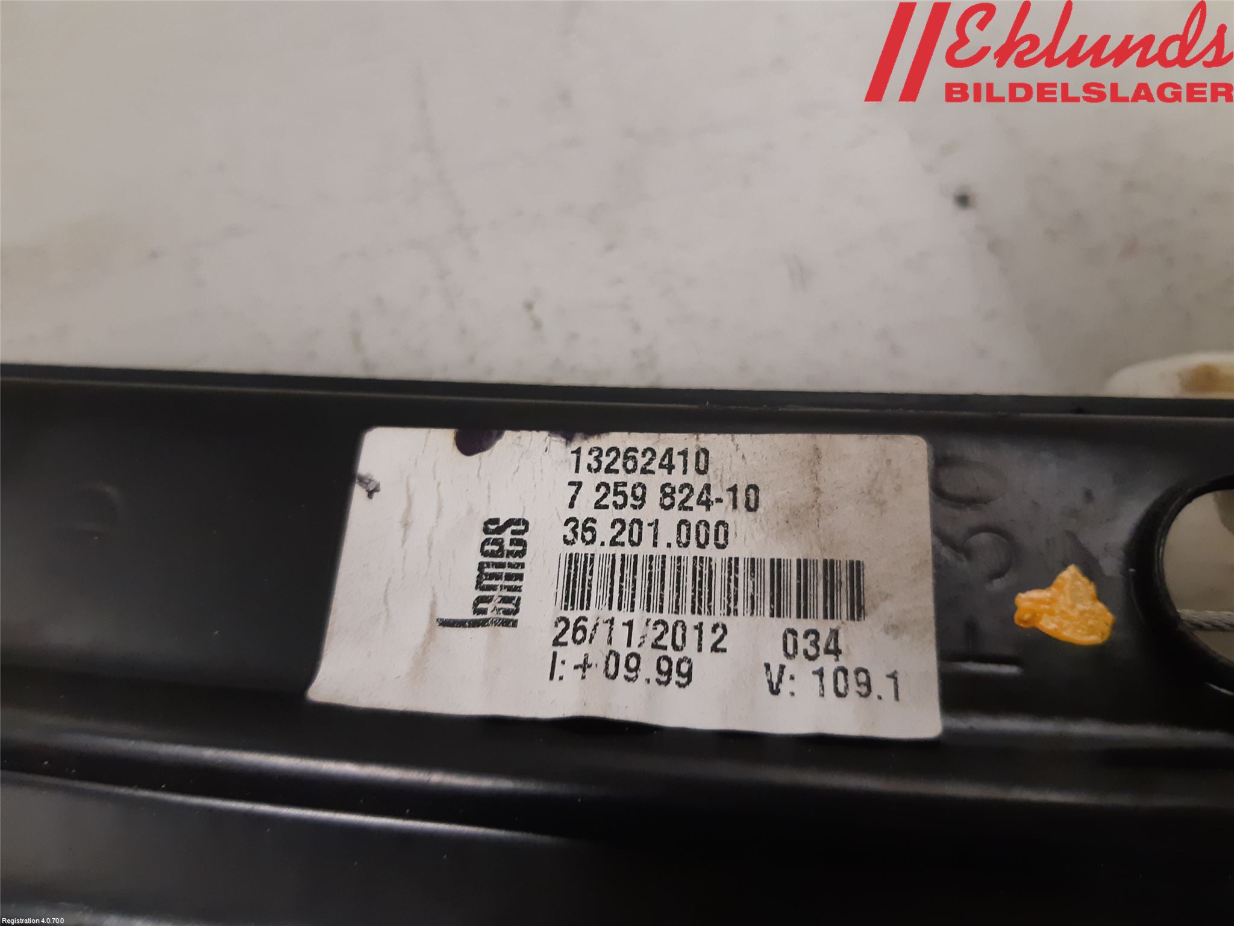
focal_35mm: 26
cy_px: 463
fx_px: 927
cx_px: 617
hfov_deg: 67.3
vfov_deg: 53.1
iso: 250
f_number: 1.7
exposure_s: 1/50
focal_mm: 3.93
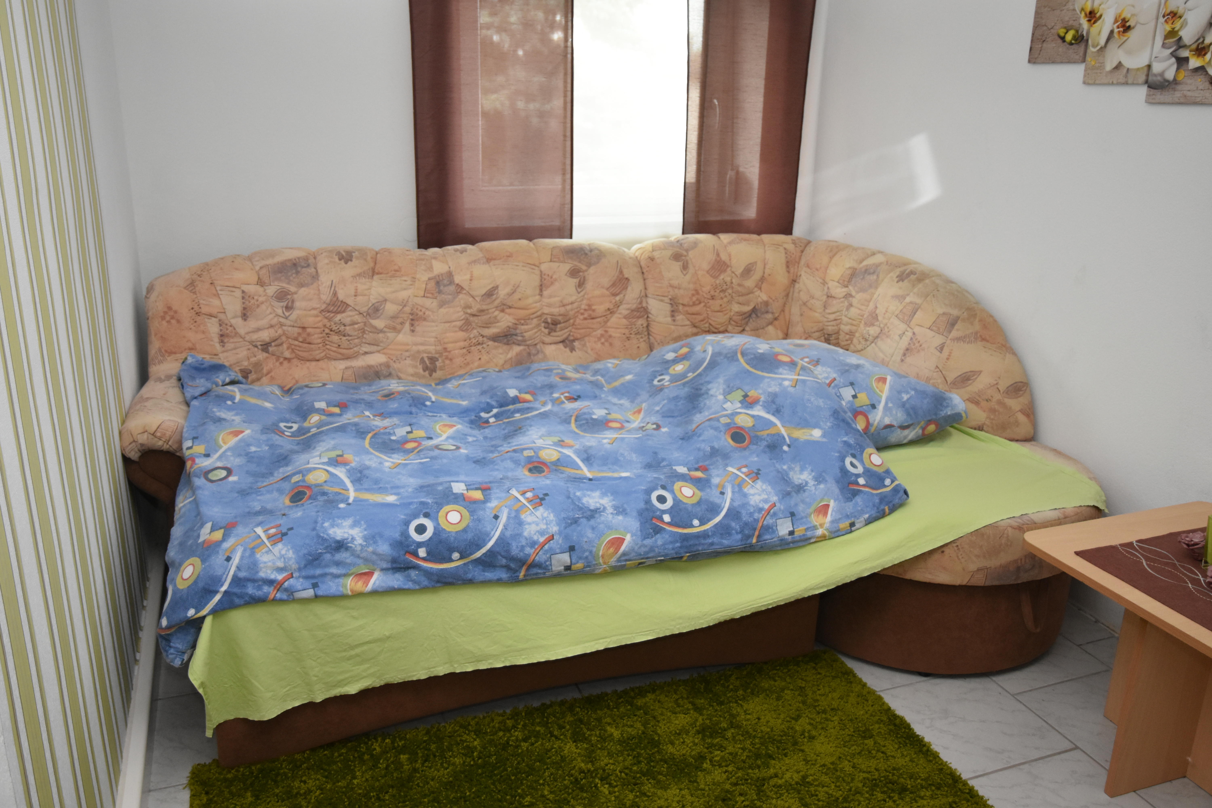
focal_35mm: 28
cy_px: 404
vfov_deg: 45.7
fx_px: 959
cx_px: 606
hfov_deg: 64.6
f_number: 3.8
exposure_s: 1/60
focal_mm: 19
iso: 1600
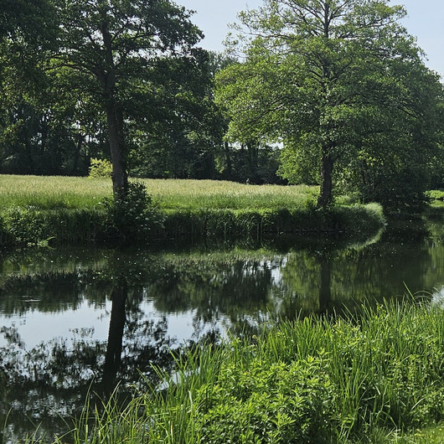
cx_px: 465
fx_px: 668
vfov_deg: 36.7
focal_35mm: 46
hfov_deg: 33.1
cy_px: 253
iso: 25
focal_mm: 5.4
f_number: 1.8
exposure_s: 1/2635
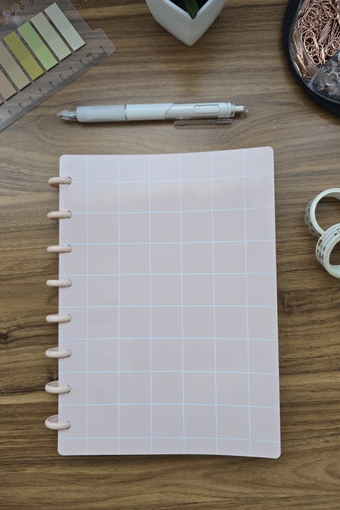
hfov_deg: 51.3
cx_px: 170
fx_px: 354
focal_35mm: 25
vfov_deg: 71.5
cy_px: 258
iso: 80
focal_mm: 6.3
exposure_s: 1/59
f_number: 1.7
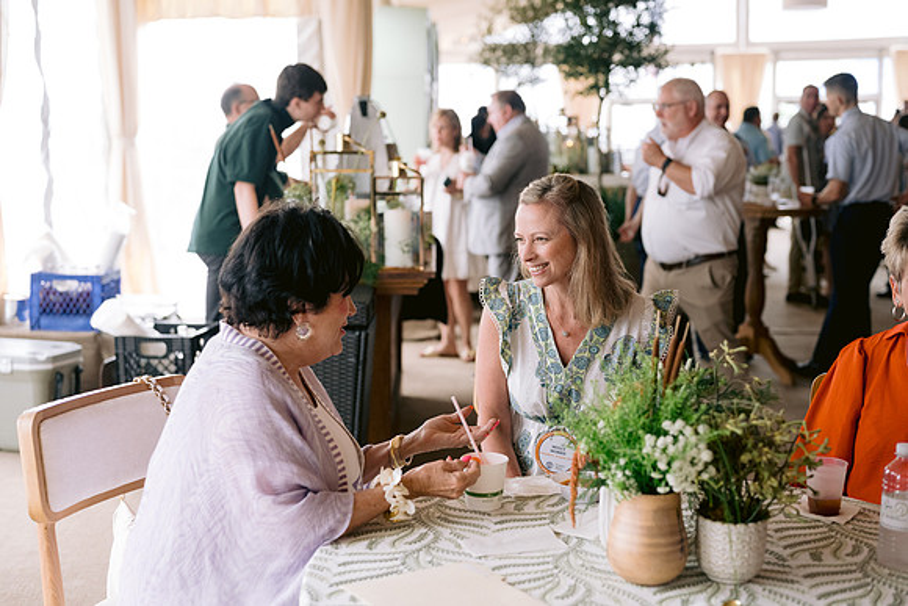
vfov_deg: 27.0
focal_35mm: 50
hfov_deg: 39.6
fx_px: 1261
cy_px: 303
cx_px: 454
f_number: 2.8
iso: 800
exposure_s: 1/320
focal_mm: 50
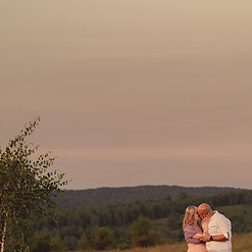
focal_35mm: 205
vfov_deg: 8.5
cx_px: 227
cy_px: 196
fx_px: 1688
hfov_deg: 8.5
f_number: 2.8
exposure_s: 1/500
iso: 400
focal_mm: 85
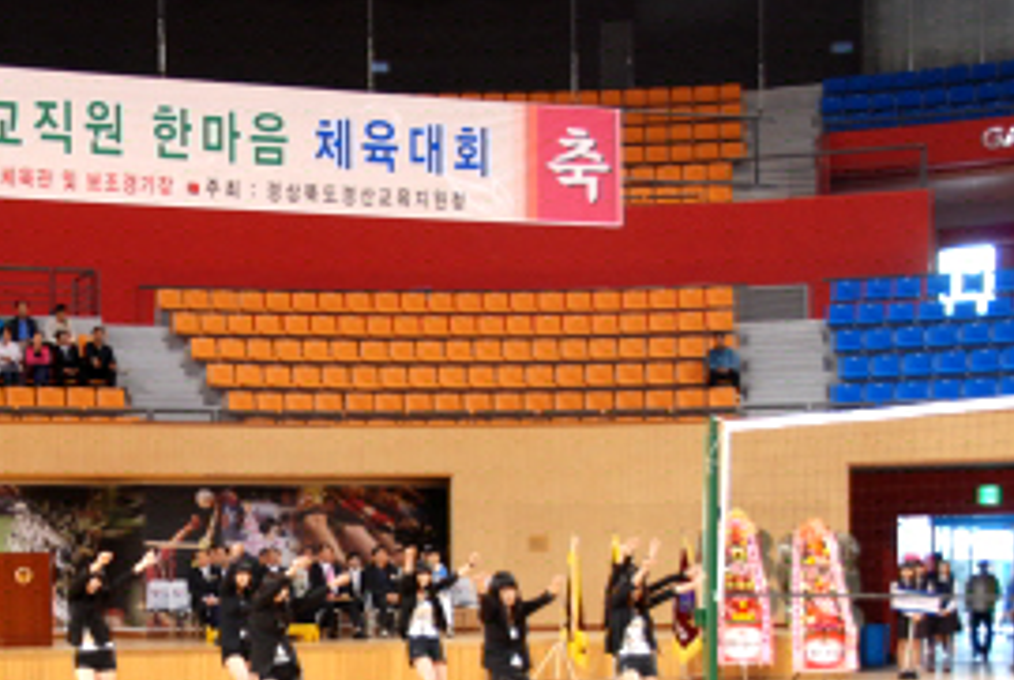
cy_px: 588
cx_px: 222
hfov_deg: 26.5
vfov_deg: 18.0
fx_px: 2114
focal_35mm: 75
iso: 400
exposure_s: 1/50
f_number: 4
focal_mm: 27
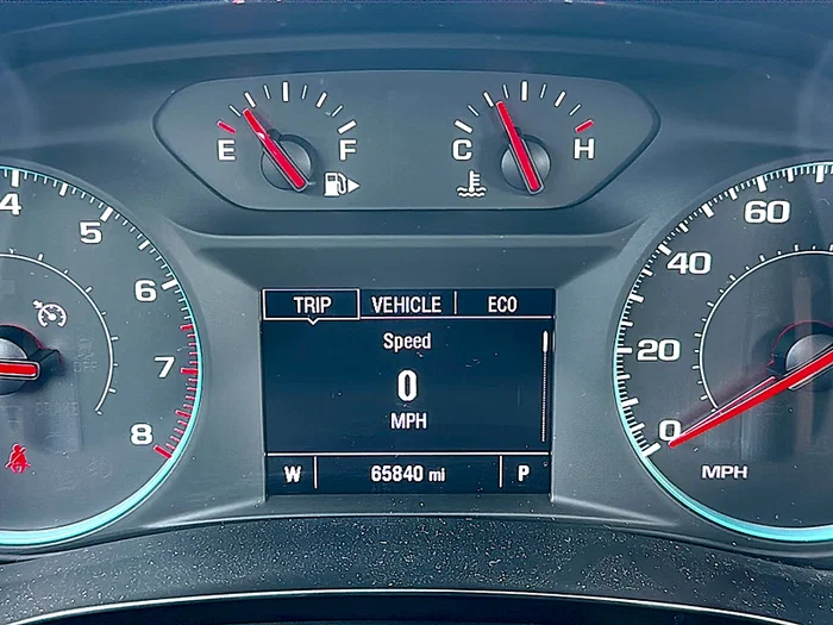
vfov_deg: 33.6
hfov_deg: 43.9
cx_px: 416
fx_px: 1035
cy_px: 312
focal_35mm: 43
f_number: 1.78
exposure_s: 1/46
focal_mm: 6.86
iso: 80
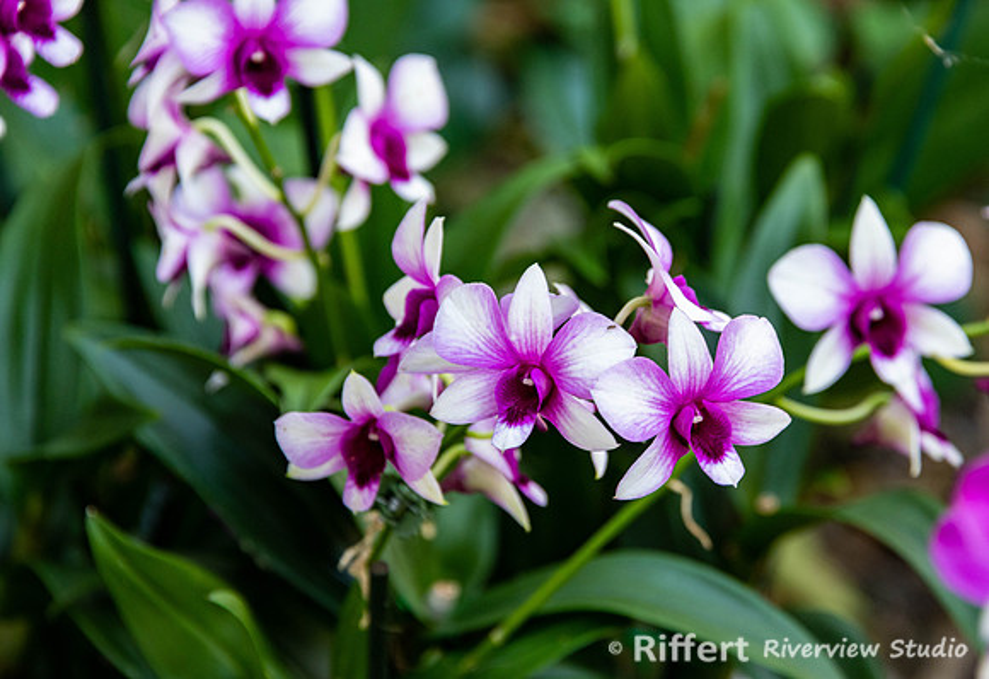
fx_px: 7395
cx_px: 579
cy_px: 386
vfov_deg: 5.3
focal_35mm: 267
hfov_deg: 7.7
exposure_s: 1/160
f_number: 8
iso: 1250
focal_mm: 230
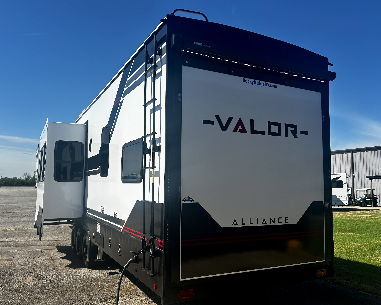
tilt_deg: +6.1
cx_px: 180
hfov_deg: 62.2
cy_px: 156
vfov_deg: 51.5
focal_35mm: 28
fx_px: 316
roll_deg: -0.4
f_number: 1.5
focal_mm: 5.7
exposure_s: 1/4831
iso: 50
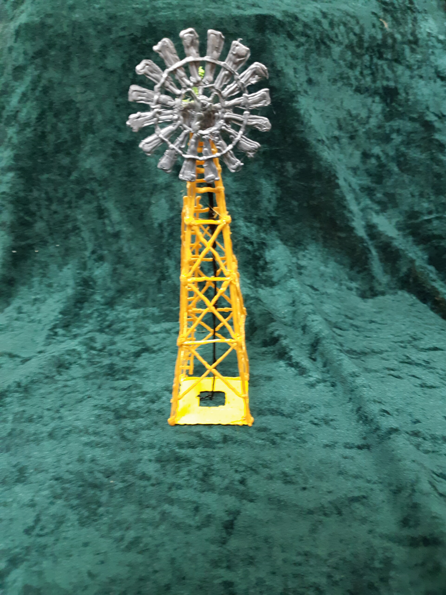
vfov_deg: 67.3
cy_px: 298
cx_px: 223
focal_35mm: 26
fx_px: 447
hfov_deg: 53.1
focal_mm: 3.93
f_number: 1.7
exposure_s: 1/33
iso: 250
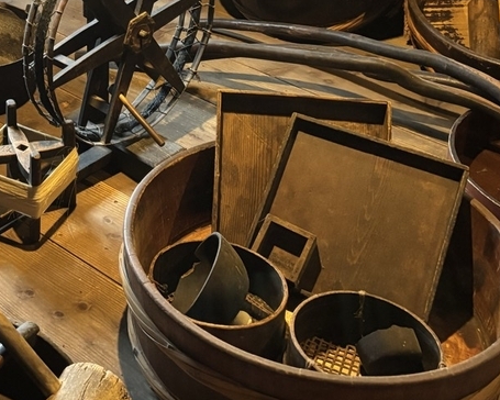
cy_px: -68
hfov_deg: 27.0
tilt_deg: -20.7
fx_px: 991
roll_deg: +0.8
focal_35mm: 67
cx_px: 24
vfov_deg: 21.3
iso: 500
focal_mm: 5.96
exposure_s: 1/30
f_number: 1.6
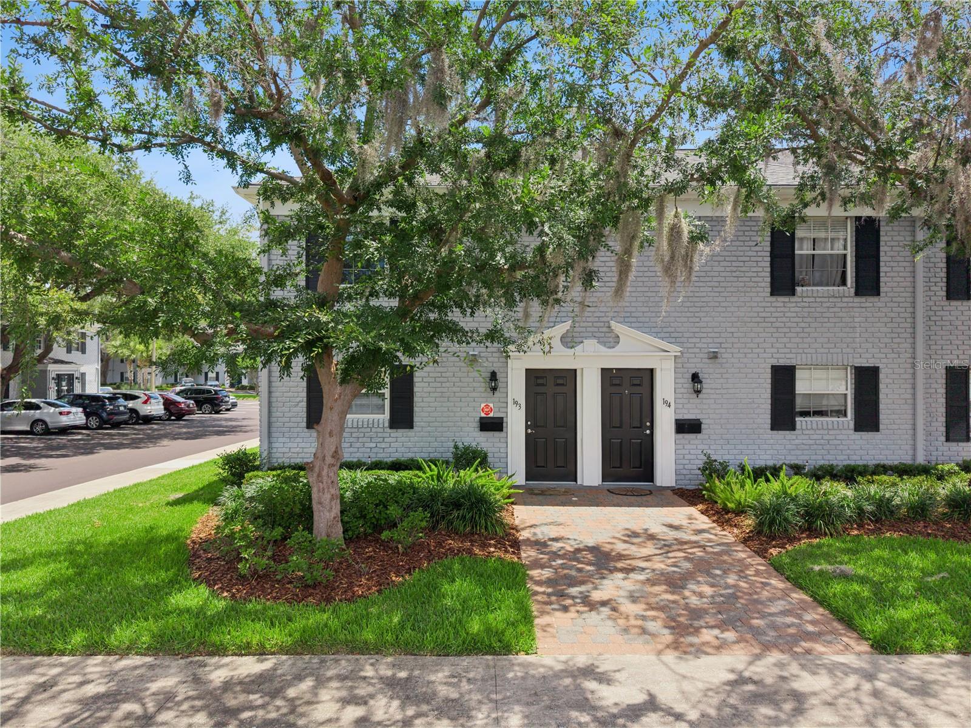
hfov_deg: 71.6
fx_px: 673
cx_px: 486
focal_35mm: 24
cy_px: 364
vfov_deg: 56.8
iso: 290
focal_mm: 8.7
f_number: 1.8
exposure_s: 1/3200
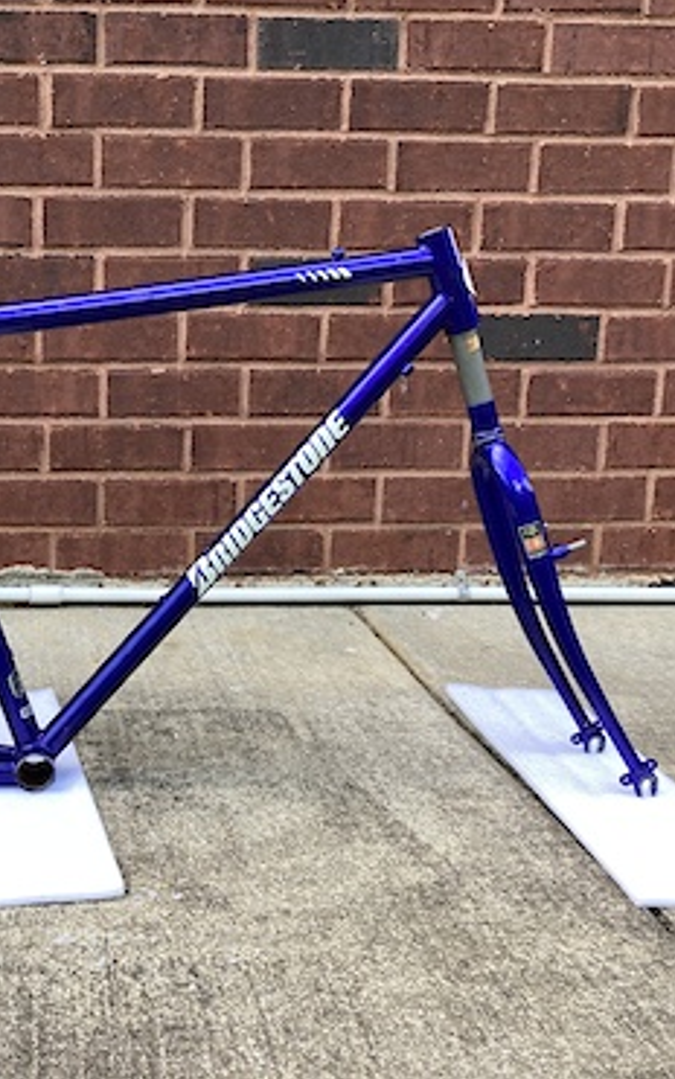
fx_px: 1177
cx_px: 116
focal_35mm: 40
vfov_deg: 49.3
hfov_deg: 31.0
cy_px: 537
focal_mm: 3.99
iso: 20
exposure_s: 1/139
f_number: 1.8
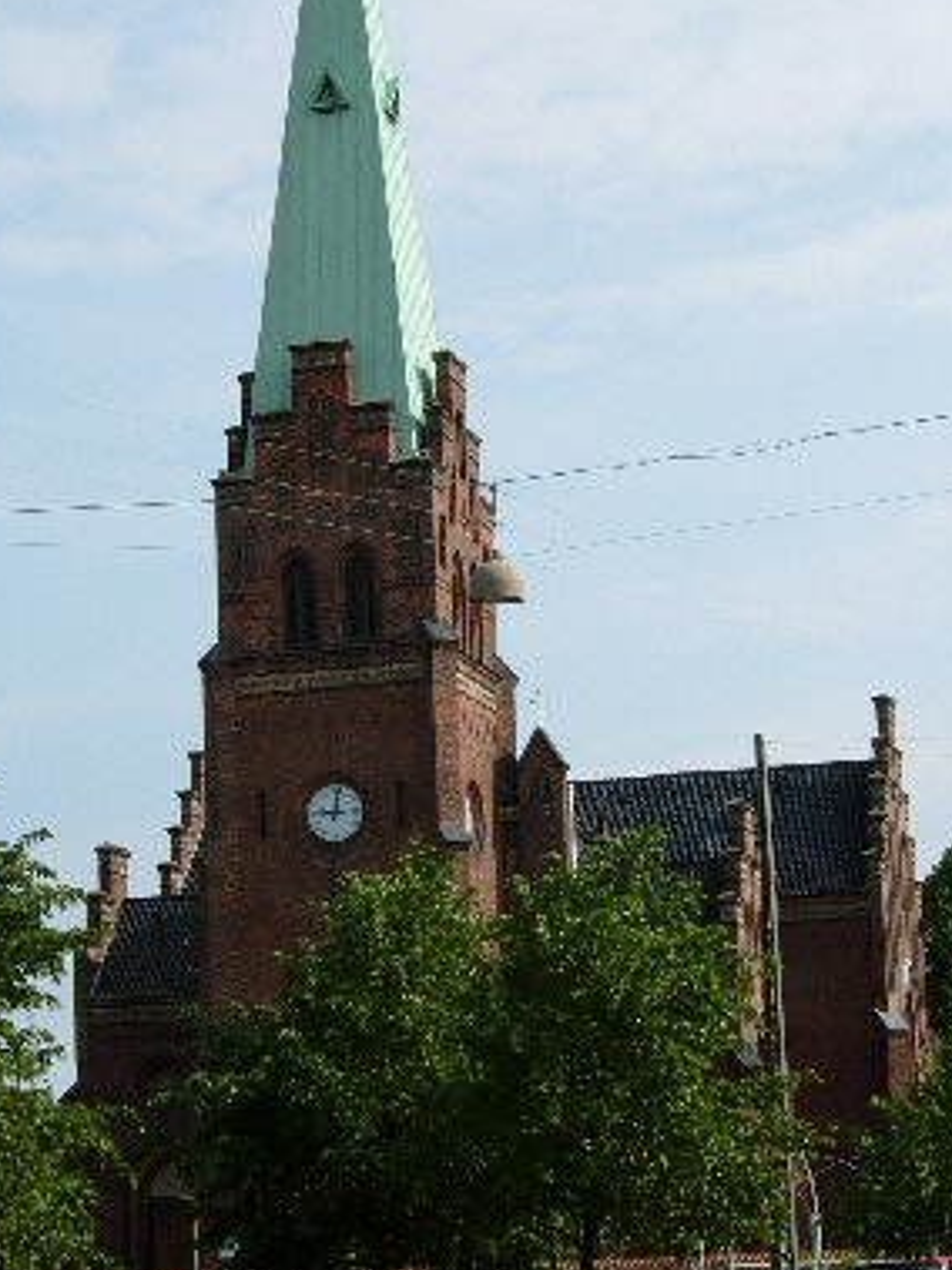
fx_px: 2788
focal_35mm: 76
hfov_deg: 19.4
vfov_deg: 25.6
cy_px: 560
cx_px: 439
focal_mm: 10.1
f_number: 6.1
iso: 50
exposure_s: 1/313
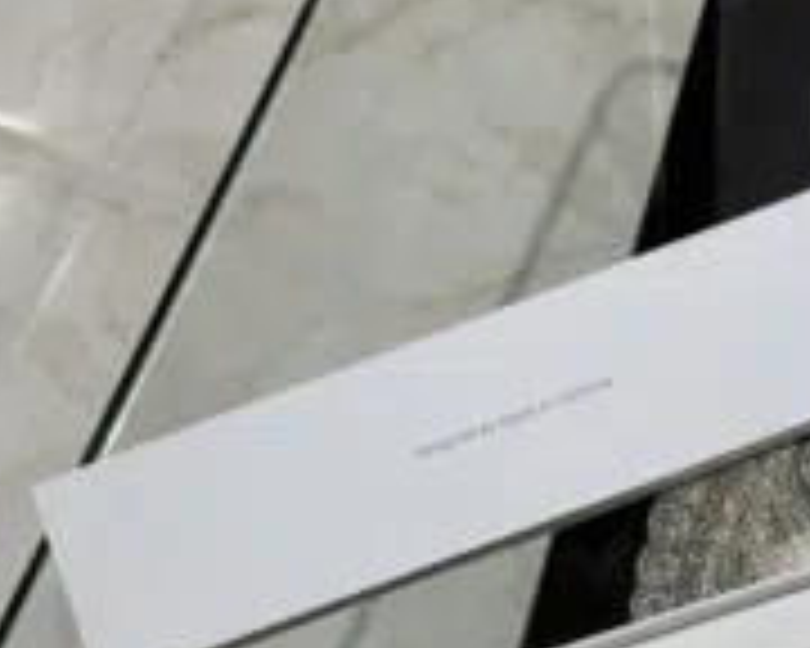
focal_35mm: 104
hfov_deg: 18.4
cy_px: 702
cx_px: 531
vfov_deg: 14.5
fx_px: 2493
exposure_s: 1/100
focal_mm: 6.76
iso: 80
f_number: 1.78
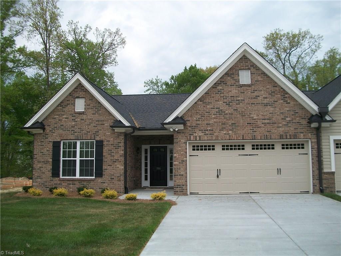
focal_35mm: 32
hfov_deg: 56.8
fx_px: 315
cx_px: 170
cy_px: 128
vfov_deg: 44.2
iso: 80
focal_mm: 5.7
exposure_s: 1/400
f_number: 2.9
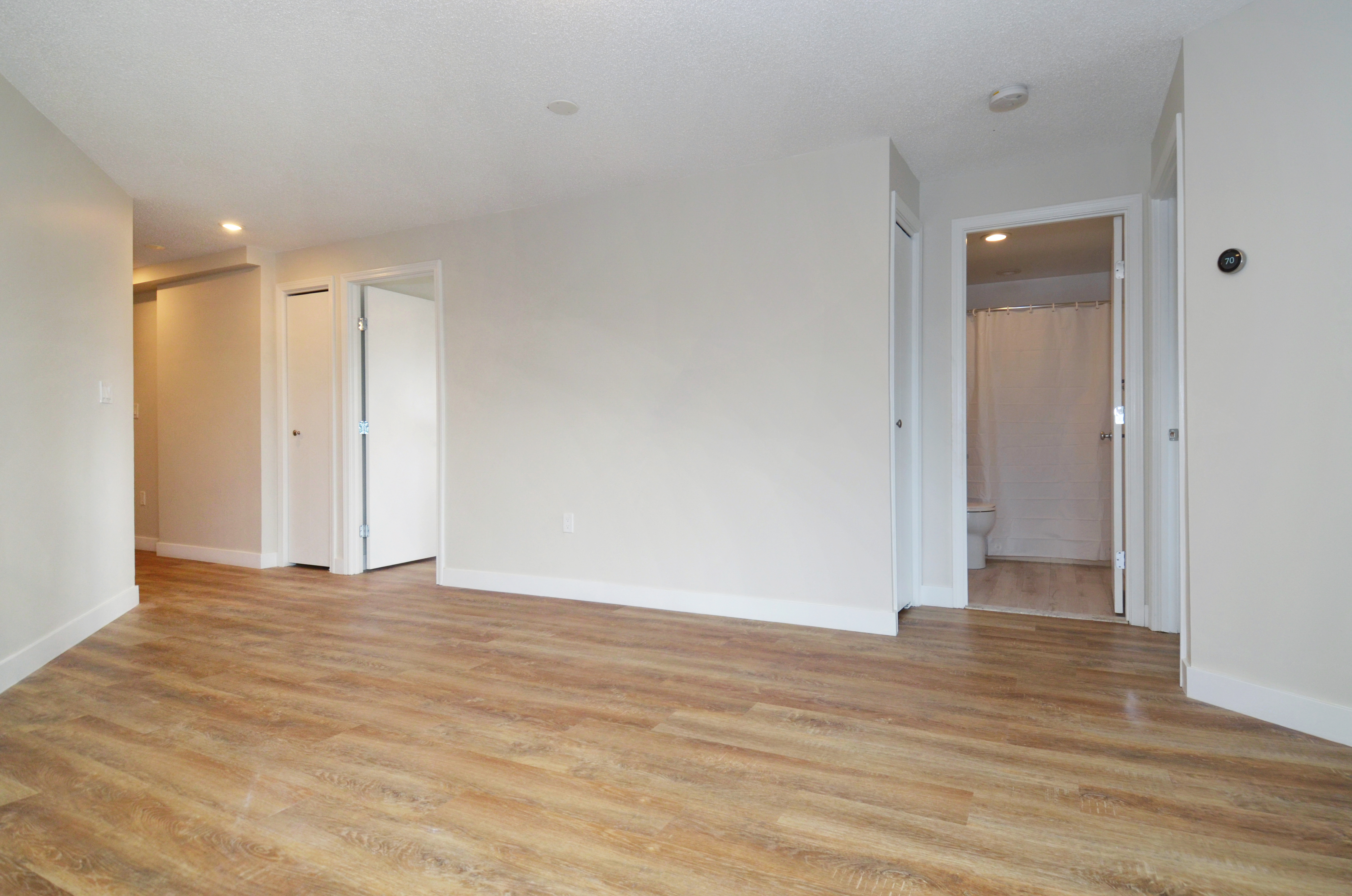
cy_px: 448
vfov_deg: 67.1
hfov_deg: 90.1
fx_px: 675
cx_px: 676
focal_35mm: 18
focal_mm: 12
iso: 500
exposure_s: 1/60
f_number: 7.1
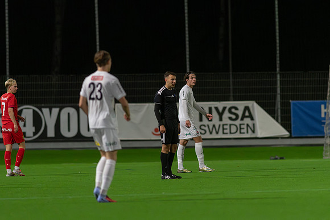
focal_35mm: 464
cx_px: 165
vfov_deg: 3.0
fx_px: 4254
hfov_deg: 4.4
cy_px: 110
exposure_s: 1/800
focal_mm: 300
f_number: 3.2
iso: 8000
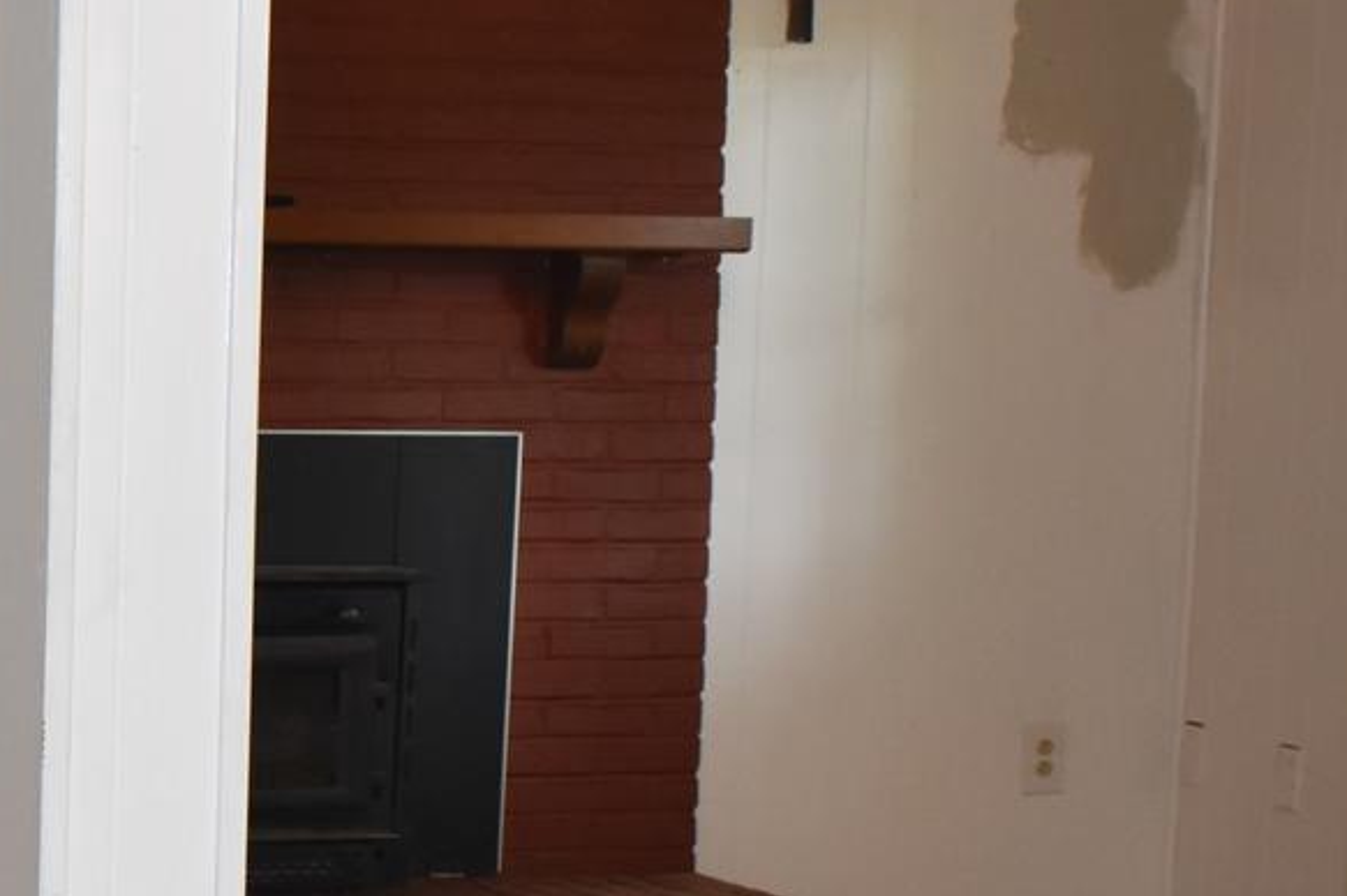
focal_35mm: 116
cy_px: 851
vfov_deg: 11.7
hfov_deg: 16.7
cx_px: -390
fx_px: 4338
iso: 800
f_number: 4.5
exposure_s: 1/80
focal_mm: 22
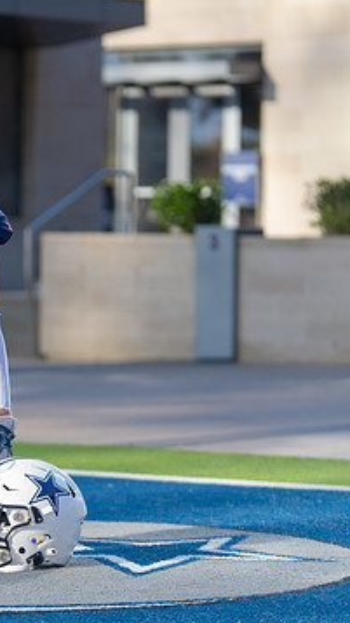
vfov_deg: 13.0
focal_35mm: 165
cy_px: 332
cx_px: -91
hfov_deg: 7.3
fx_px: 2726
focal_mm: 96
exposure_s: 1/640
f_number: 2.8
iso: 100
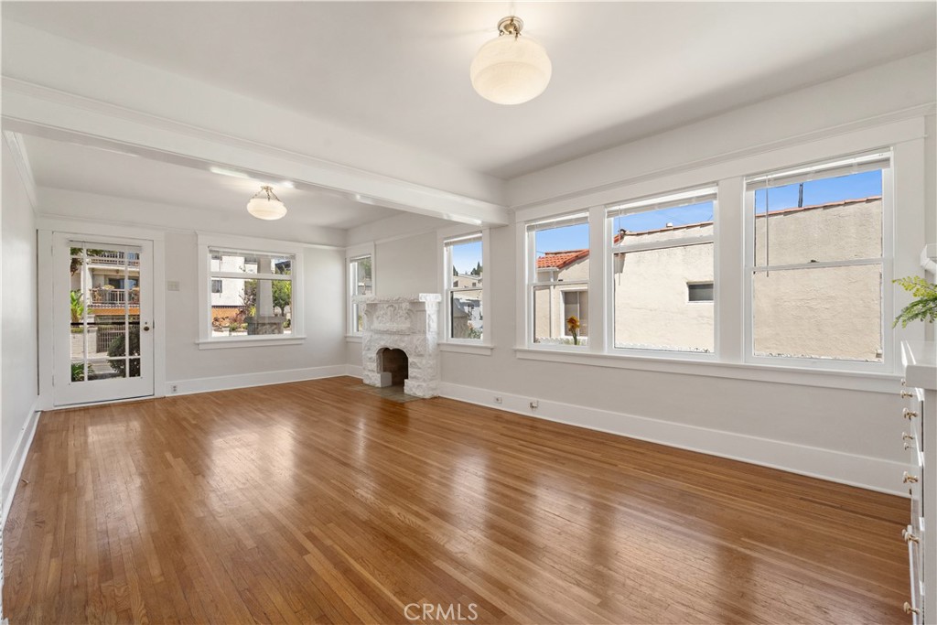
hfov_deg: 96.7
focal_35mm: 16
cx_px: 468
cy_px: 312
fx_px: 416
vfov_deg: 73.8
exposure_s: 1/250
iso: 800
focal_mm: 16
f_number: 9
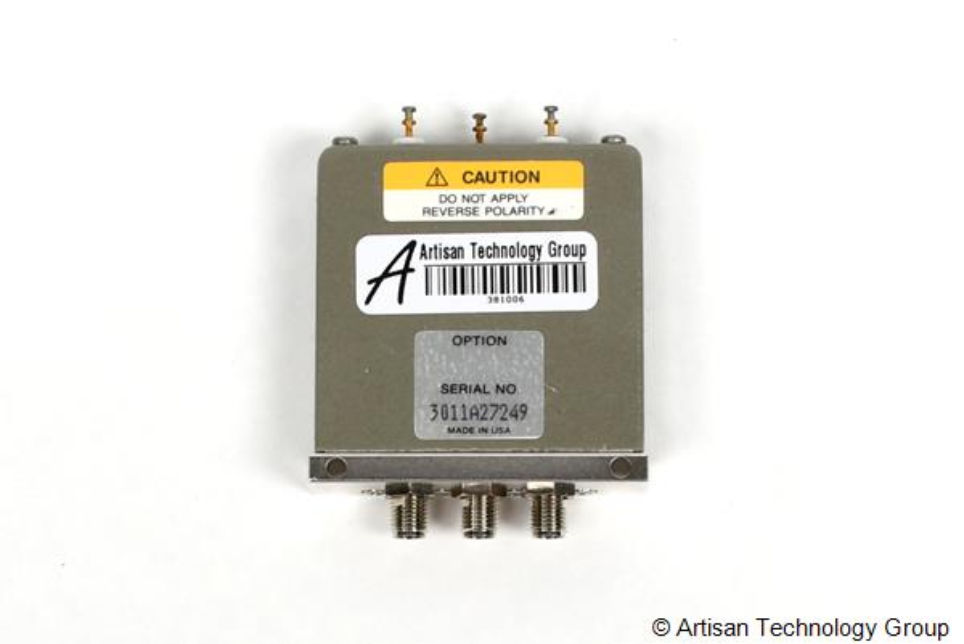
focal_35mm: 36
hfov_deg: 53.1
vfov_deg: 36.9
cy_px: 322
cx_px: 482
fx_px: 965
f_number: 14
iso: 160
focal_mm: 24
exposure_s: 1/250
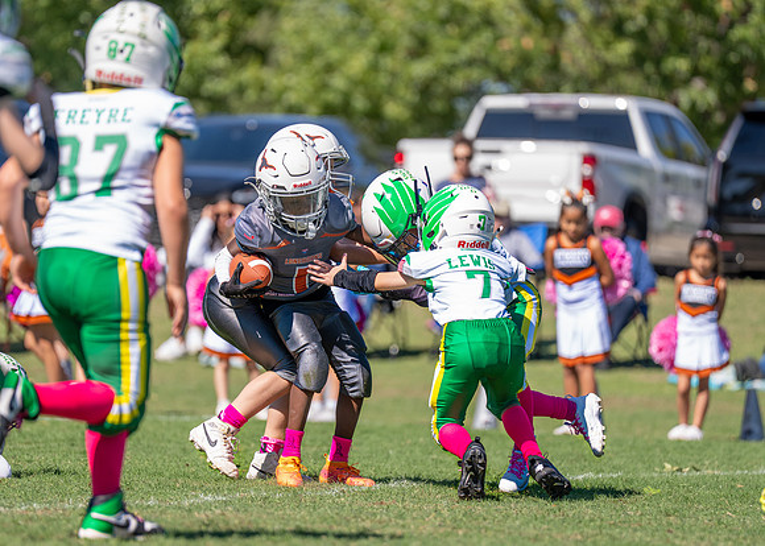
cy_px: 278
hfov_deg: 6.4
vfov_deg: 4.6
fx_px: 6800
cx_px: 353
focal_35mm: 313
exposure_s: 1/2000
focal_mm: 200
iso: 160
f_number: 2.8
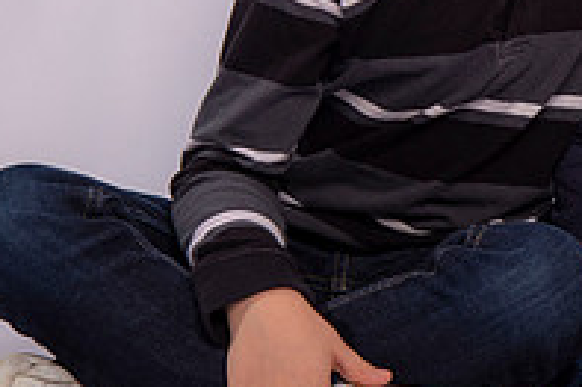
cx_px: 700
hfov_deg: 9.2
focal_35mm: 221
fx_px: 3570
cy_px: 10
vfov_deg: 6.2
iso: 125
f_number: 5
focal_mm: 75
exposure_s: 1/160
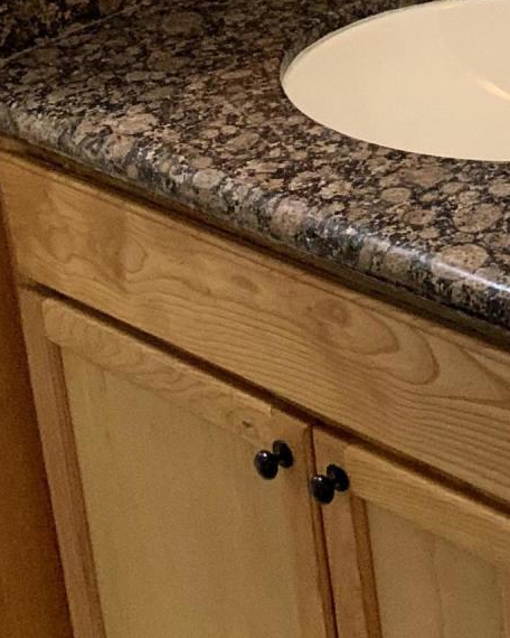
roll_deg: +3.1
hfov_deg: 15.9
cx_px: 761
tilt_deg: -9.2
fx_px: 1679
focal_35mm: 89
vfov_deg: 18.9
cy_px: -318
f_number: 1.8
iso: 400
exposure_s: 1/30
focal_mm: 4.25
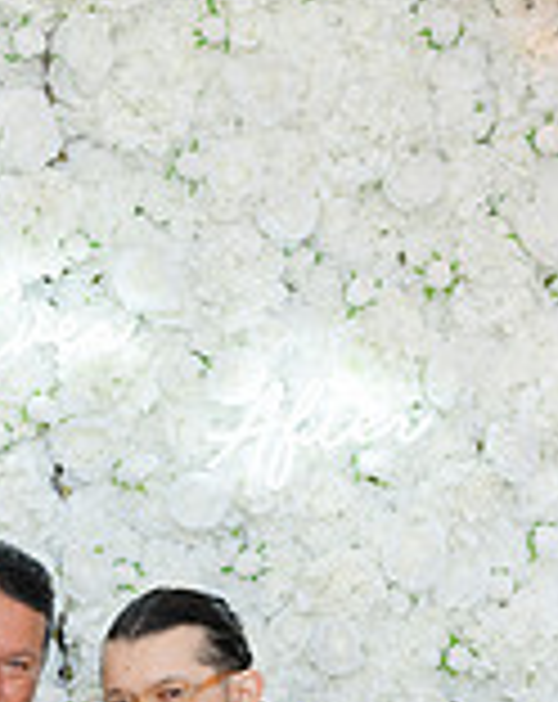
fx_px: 1969
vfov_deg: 19.1
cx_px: 68
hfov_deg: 16.0
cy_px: 850
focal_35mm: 95
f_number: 4
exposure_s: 1/160
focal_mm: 35
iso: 400
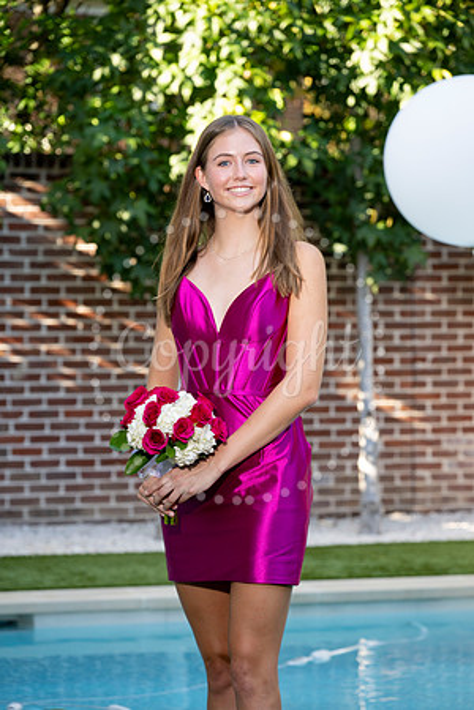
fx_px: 2370
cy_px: 355
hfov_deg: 11.4
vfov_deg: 17.1
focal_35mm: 120
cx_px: 237
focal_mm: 120
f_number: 5
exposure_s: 1/200
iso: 400
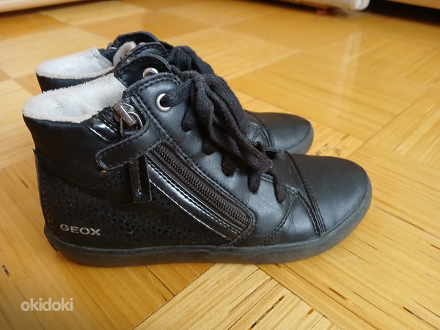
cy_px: 165
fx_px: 330
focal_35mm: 26
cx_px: 220
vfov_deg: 53.1
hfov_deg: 67.3
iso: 500
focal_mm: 3.98
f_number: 1.8
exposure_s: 1/25
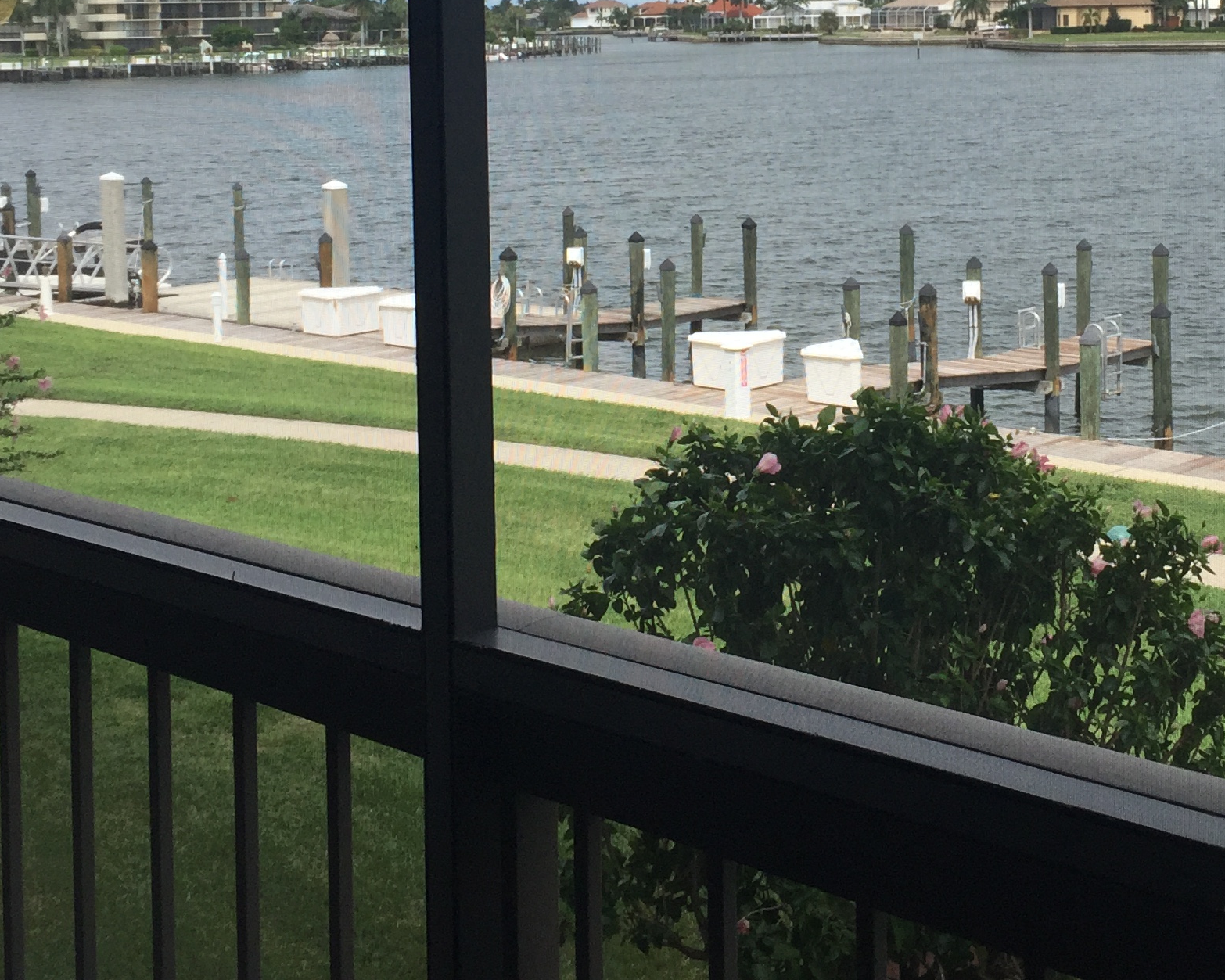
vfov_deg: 25.1
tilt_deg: -1.3
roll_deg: +0.1
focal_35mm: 59
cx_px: 859
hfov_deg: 31.6
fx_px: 2139
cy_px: 123
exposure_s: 1/1199
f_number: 2.2
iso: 32
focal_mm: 4.15
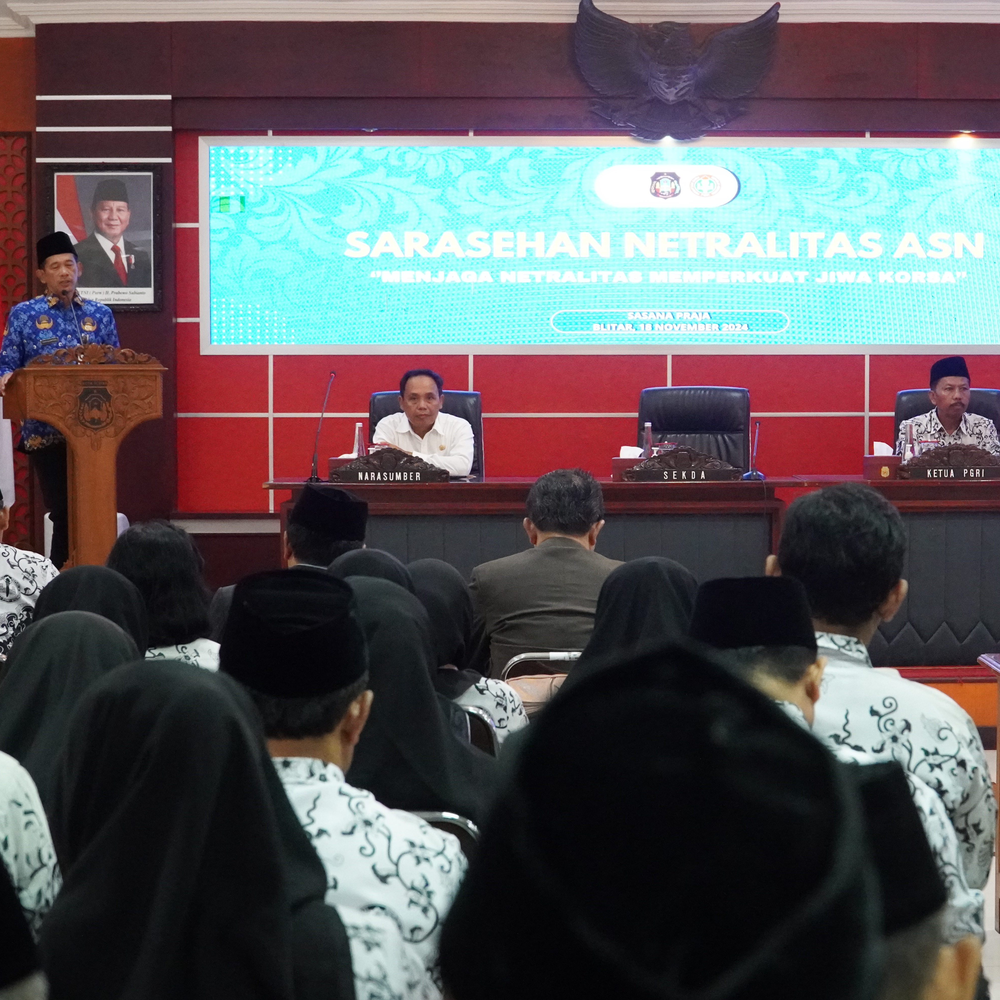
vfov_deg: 20.0
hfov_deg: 20.0
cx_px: 641
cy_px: 501
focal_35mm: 87
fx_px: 2832
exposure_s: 1/100
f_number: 5.6
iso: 8000
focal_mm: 45
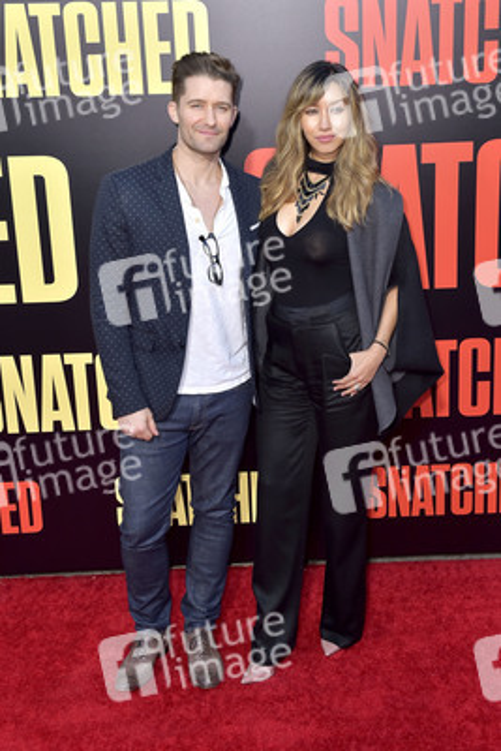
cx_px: 250
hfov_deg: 28.1
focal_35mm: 48
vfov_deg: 41.1
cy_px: 376
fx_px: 1001
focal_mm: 48
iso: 500
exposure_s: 1/320
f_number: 6.3
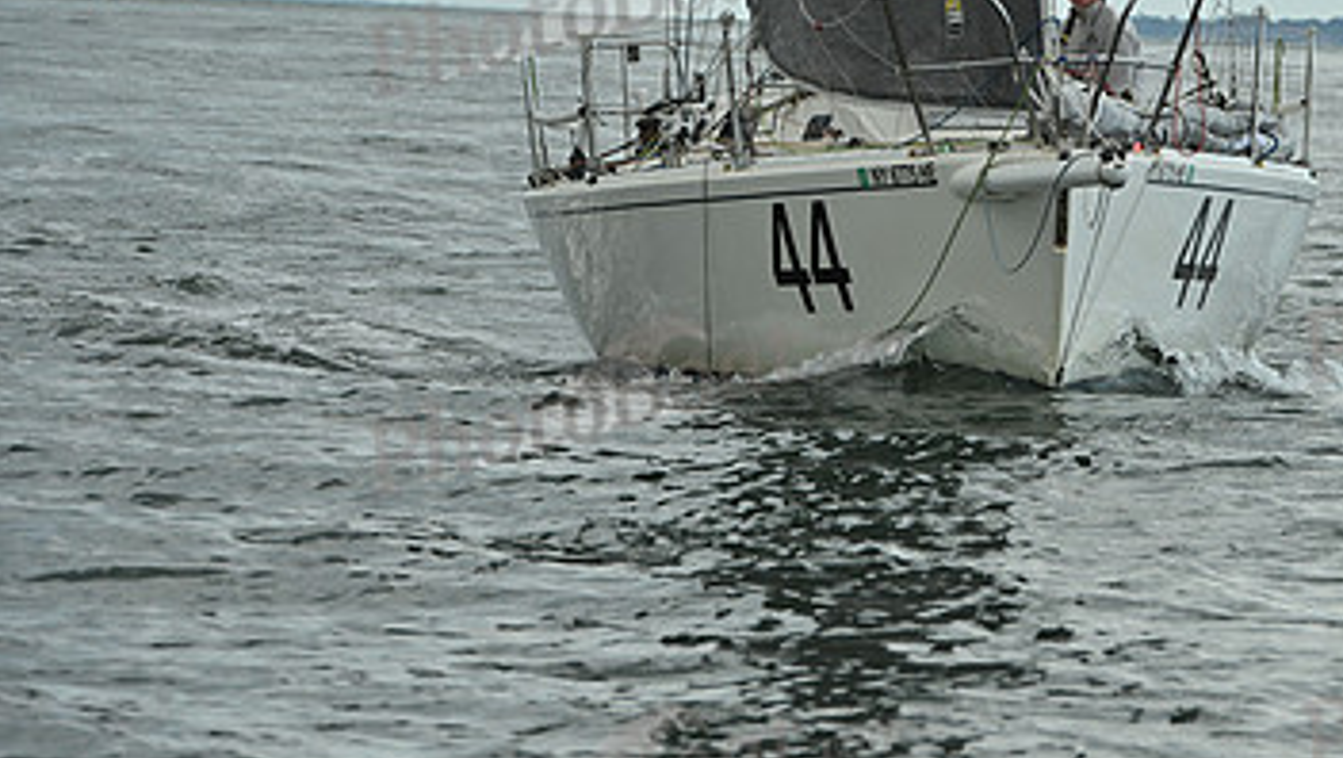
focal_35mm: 346
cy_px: 144
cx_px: 1106
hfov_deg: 6.2
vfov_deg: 3.5
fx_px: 12330
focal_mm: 200
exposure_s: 1/640
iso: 250
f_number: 10
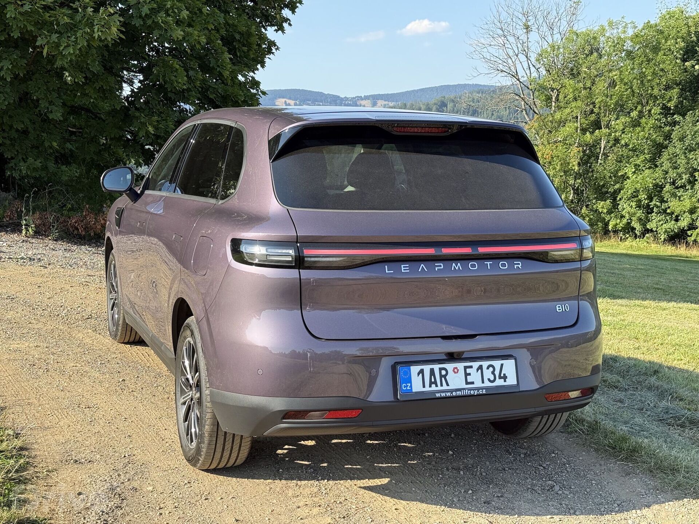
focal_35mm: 48
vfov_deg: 30.3
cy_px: 262
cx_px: 350
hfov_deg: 39.7
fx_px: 969
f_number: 1.78
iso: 100
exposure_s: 1/962
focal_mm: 6.76
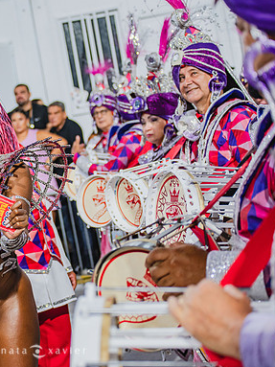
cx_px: 35
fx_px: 1081
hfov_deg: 14.4
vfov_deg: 19.3
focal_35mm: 102
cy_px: 183
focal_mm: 70
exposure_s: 1/160
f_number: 4.5
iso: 2500
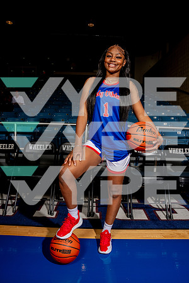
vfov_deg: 73.7
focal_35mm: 24
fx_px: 189
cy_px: 142
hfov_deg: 53.1
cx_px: 94
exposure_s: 1/125
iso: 250
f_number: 7.1
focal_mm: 24
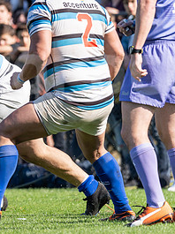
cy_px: 16
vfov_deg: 2.8
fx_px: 4831
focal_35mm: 715
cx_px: -82
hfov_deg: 2.1
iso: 100
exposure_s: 1/800
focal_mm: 200
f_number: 3.5
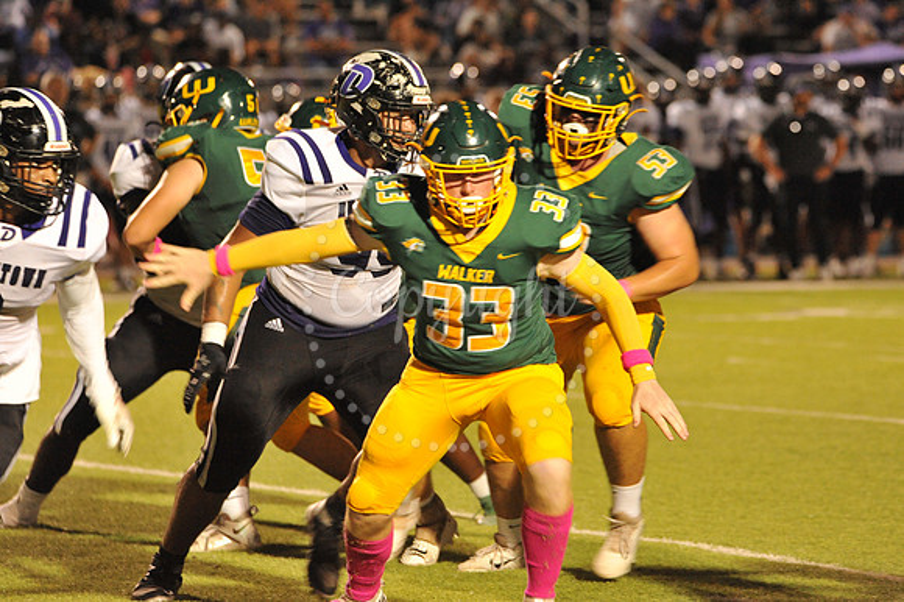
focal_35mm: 260
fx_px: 6525
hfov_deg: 7.9
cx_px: 452
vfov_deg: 5.3
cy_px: 301
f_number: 6.3
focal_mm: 260
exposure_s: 1/160
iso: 6400
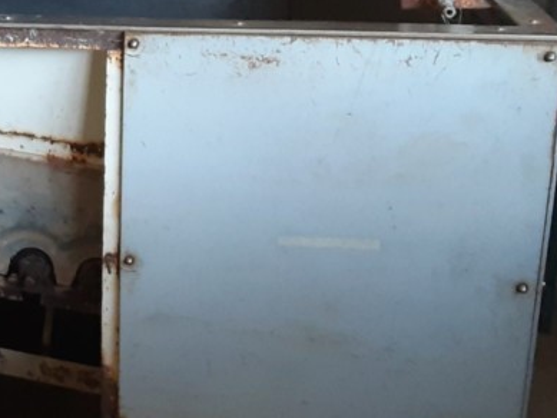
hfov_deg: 24.9
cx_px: -96
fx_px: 1143
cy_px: 86
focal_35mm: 71
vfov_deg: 20.5
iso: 200
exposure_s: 1/50
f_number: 1.9
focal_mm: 2.91
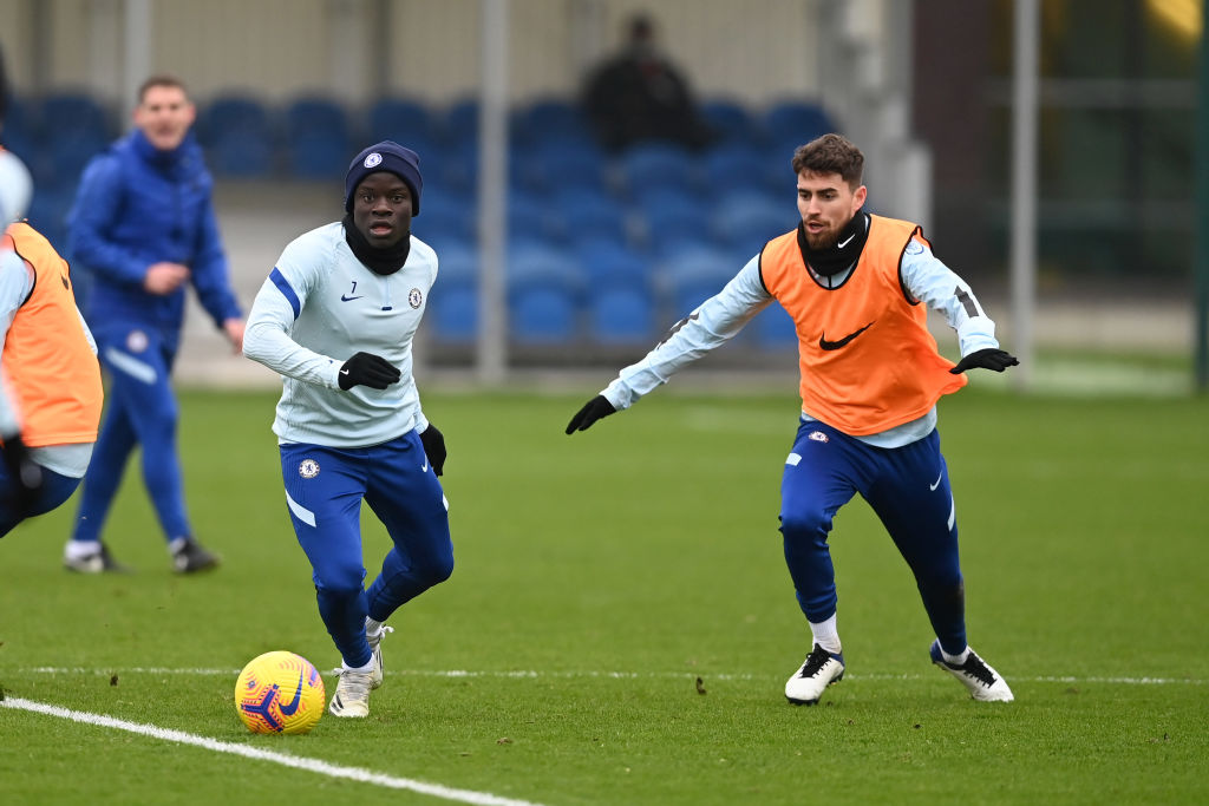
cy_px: 403
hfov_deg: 5.2
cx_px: 604
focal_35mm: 400
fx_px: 13434
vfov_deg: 3.4
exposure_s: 1/2000
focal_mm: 400
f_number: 2.8
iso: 1000
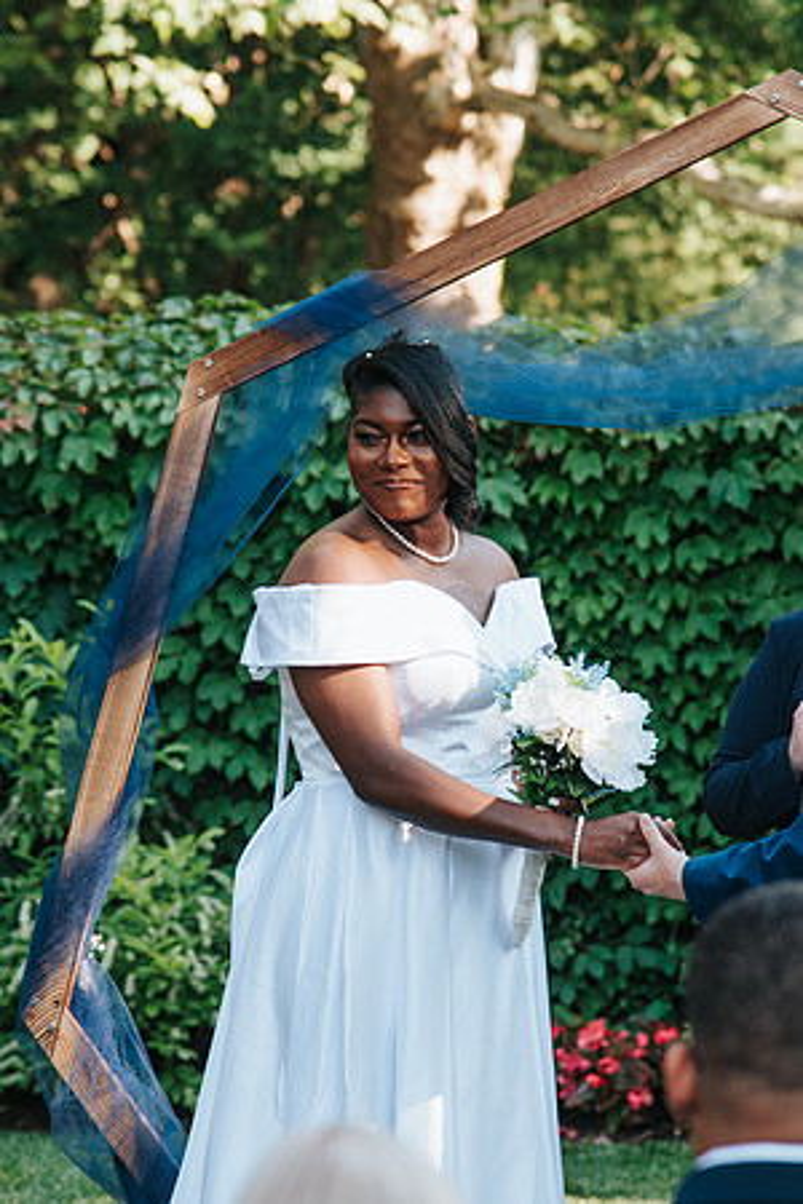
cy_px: 526
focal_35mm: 202
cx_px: 452
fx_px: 6773
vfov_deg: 10.2
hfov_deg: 6.8
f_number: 4.5
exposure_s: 1/320
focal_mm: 120
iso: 400
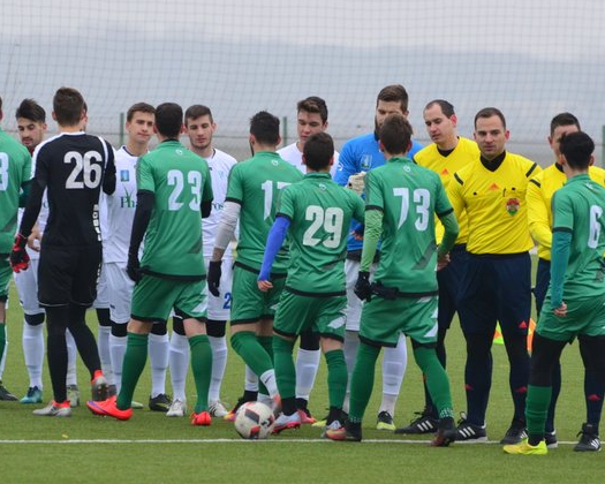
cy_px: 209
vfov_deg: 3.6
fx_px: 7664
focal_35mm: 428
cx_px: 347
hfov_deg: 4.5
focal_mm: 200
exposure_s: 1/500
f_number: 5.3
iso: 800
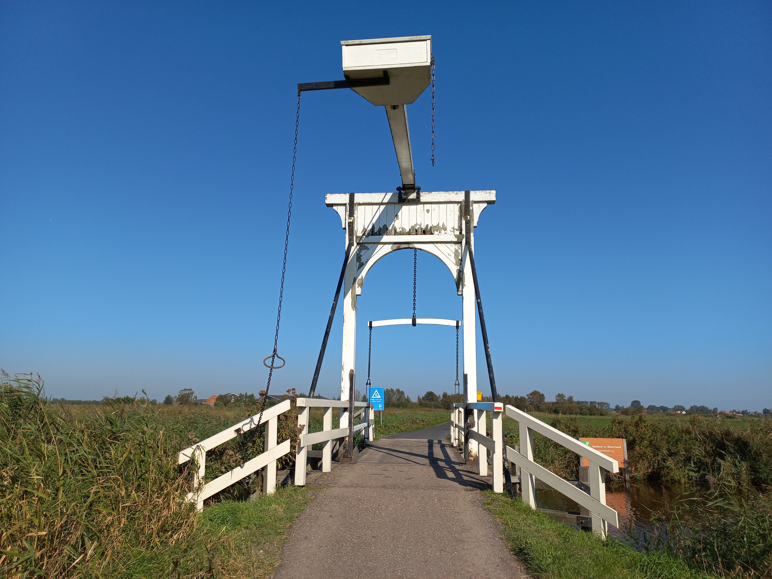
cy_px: 290
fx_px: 558
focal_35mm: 25
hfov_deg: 69.4
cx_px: 386
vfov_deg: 54.9
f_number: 1.8
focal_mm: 4.6
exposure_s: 1/1026
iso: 25
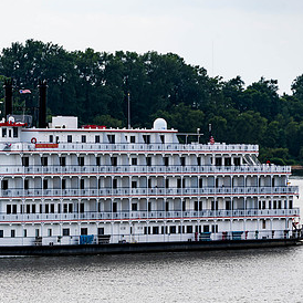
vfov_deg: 4.6
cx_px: 43
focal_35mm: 378
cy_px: 202
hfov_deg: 4.6
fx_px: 3743
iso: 64
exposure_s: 1/200
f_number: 8
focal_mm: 210
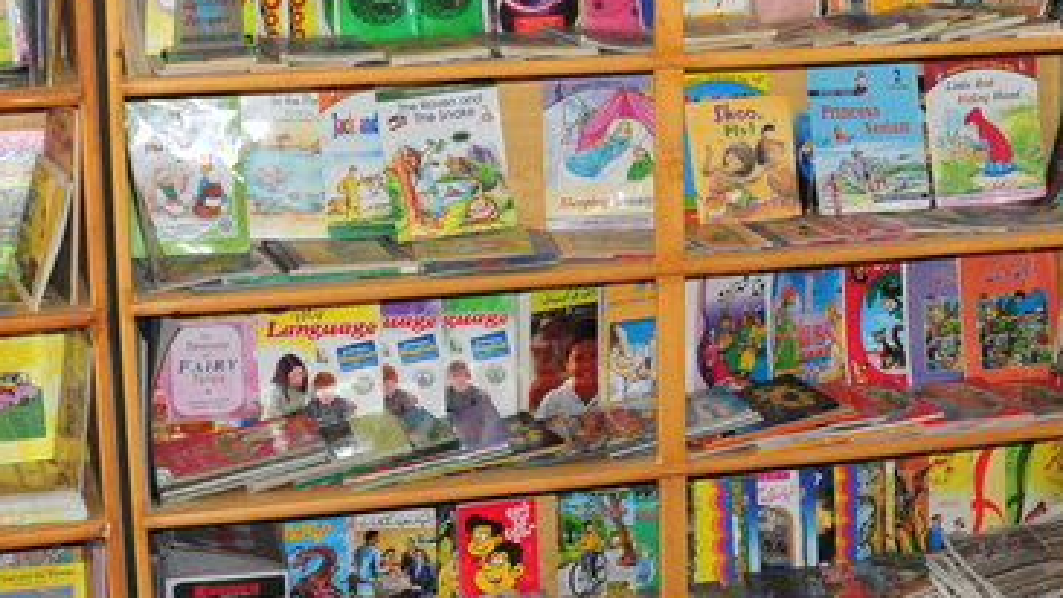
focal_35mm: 85
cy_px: 202
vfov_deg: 14.2
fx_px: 2396
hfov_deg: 24.8
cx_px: 761
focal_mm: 29
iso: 3200
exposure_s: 1/60
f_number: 7.1
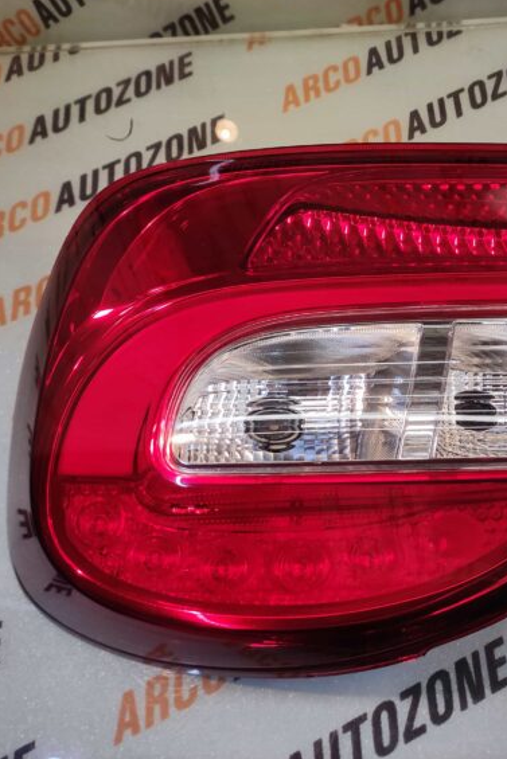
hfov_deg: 50.9
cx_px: 382
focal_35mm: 24
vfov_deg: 73.7
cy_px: 374
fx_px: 507
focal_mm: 4.74
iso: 92
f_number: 1.79
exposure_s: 1/50
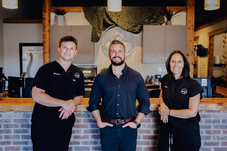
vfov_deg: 37.9
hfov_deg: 54.4
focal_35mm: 35
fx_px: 221
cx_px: 114
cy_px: 76
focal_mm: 35
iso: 400
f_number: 2.2
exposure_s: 1/60
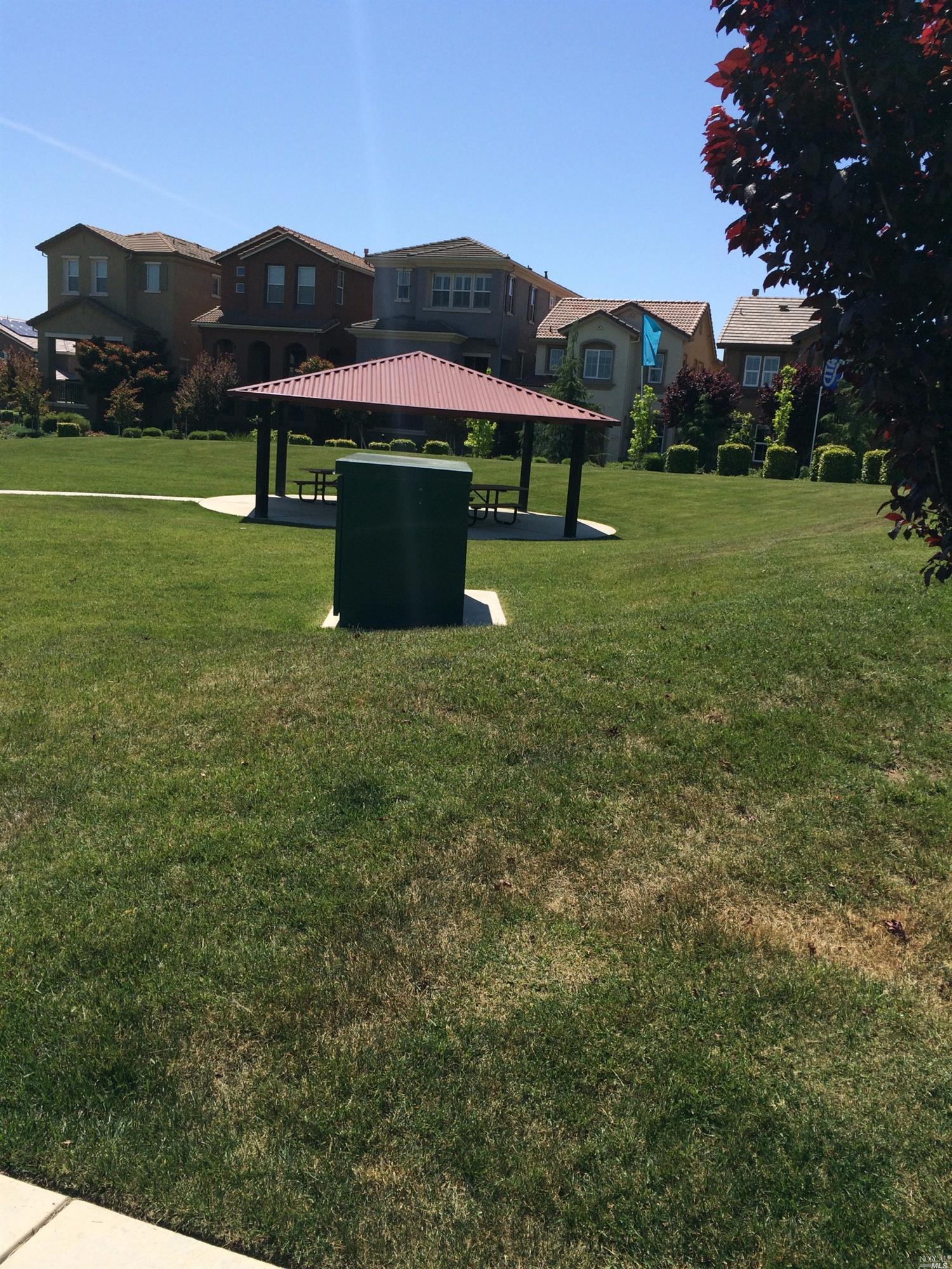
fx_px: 1063
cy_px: 634
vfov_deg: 61.7
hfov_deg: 48.2
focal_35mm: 29
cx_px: 476
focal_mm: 4.15
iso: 32
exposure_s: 1/2740
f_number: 2.2
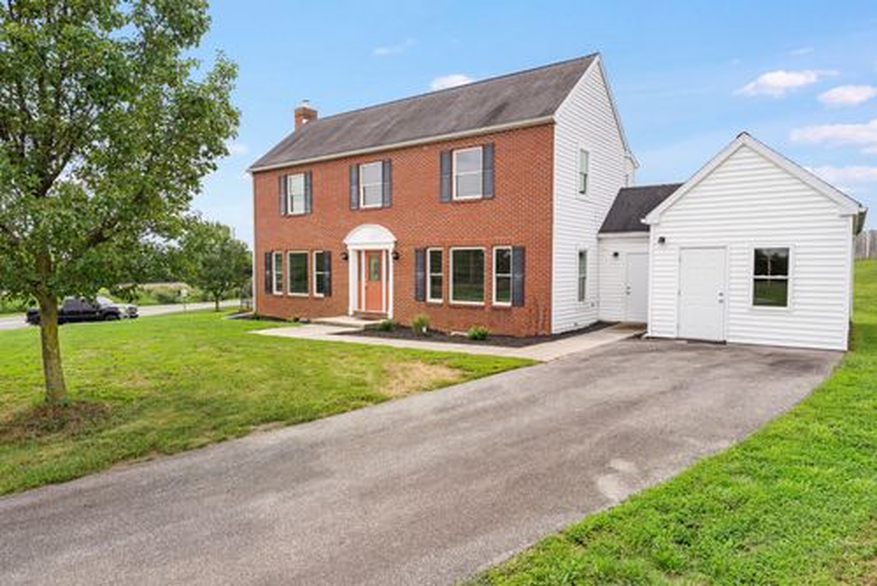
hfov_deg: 81.2
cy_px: 293
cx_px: 438
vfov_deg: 59.6
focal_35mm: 21
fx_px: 512
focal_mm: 21
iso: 1250
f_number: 8
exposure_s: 1/320
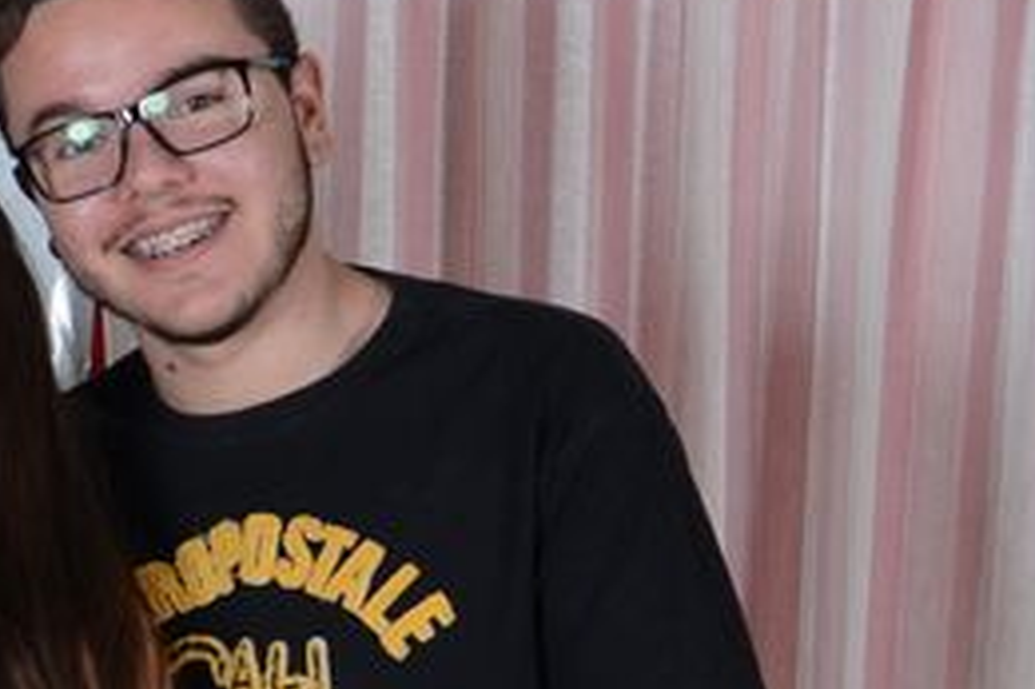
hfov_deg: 16.1
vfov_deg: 11.3
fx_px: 3448
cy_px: 677
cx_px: -362
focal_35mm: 120
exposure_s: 1/200
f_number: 5
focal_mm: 26
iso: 400
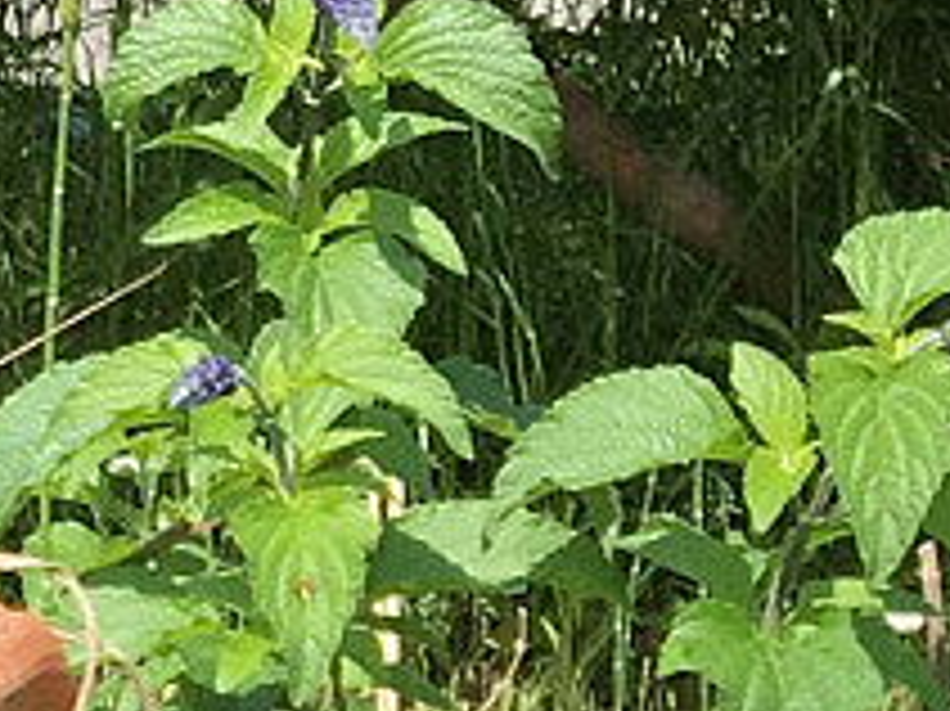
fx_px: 6034
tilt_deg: -13.0
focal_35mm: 220
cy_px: 747
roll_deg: +3.3
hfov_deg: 7.5
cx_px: -2278
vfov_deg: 6.7
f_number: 2.2
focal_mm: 4.15
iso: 25
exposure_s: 1/884
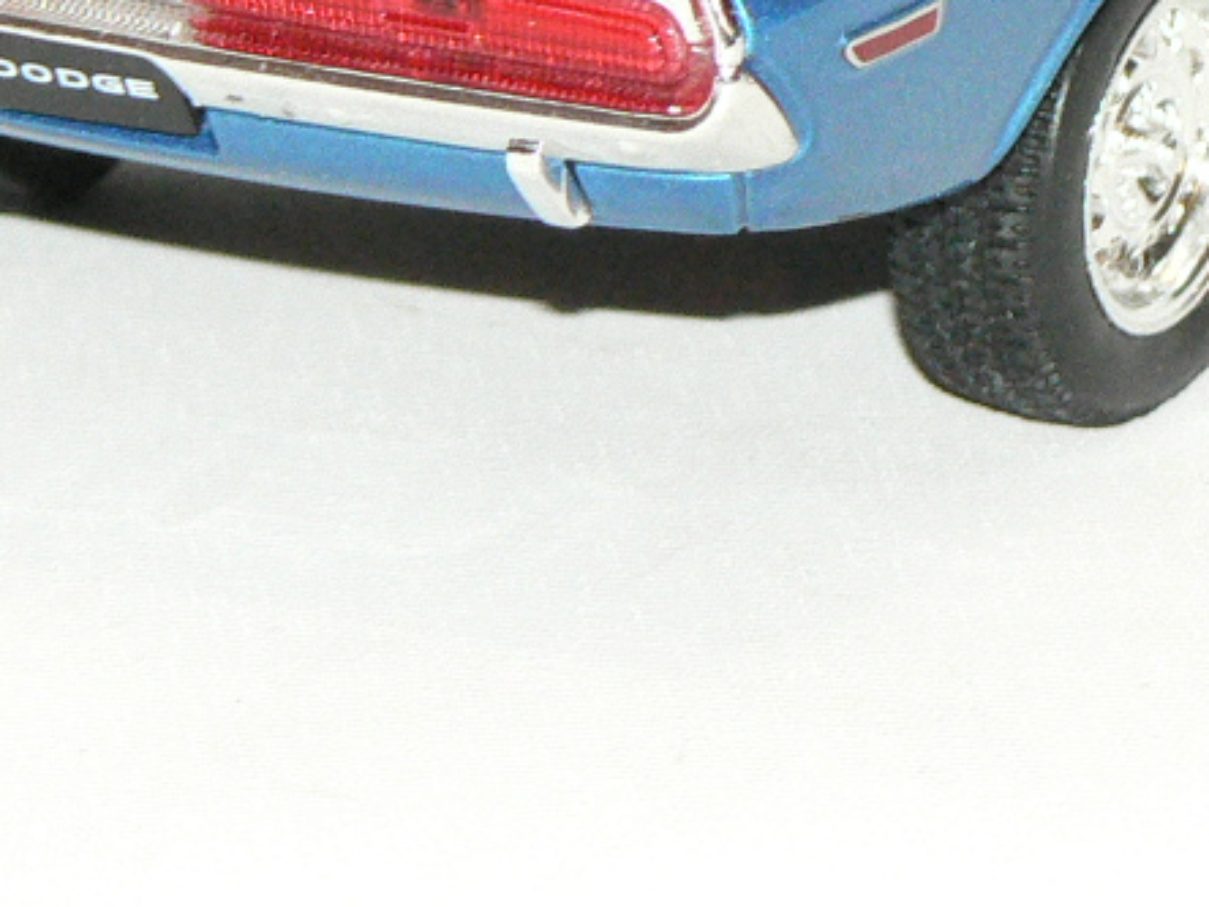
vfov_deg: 3.9
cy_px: -376
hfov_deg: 5.3
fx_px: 13097
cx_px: 817
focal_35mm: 375
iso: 400
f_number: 3.2
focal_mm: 21.6
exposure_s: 1/60
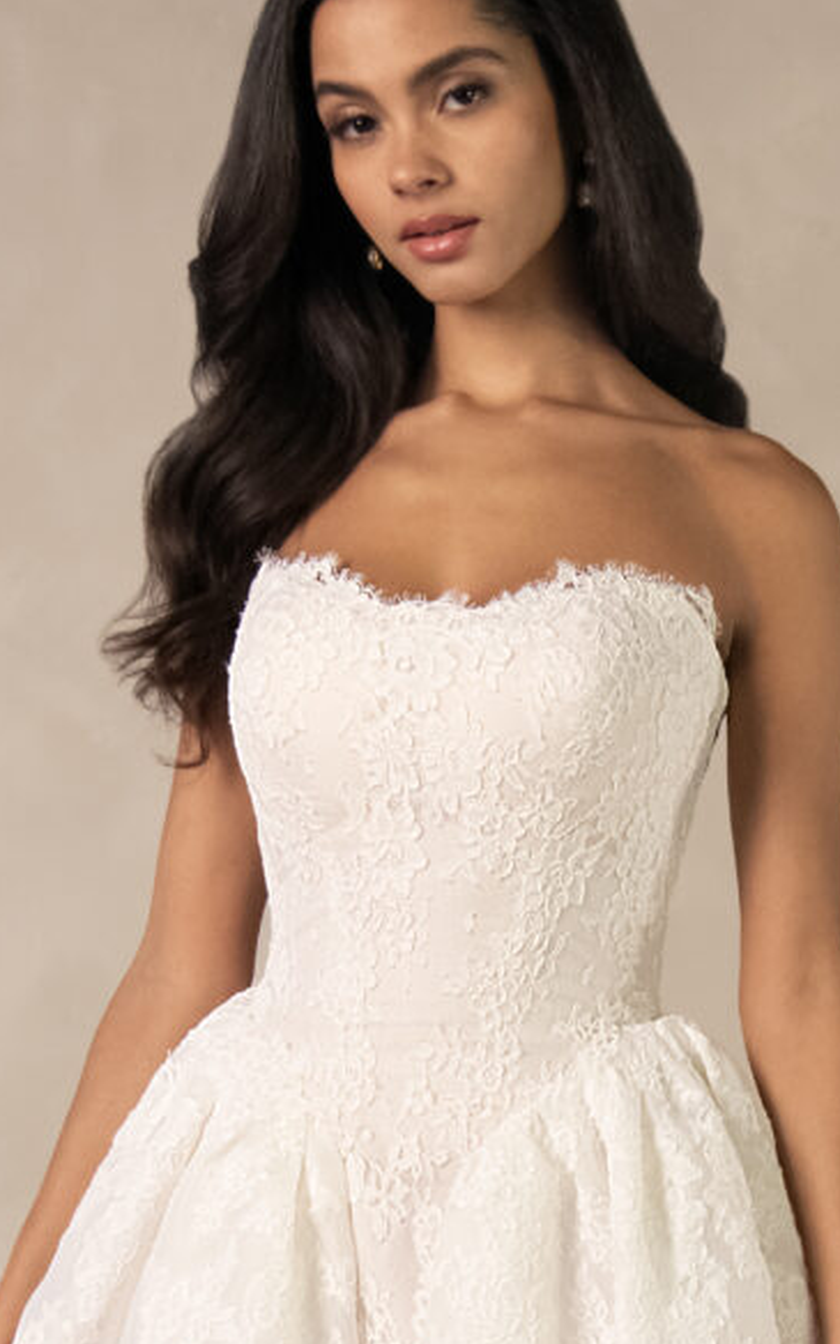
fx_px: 4176
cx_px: 762
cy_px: 1411
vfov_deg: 17.8
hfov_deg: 11.4
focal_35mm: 114
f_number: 6.3
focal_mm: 34
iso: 1600
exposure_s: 1/200
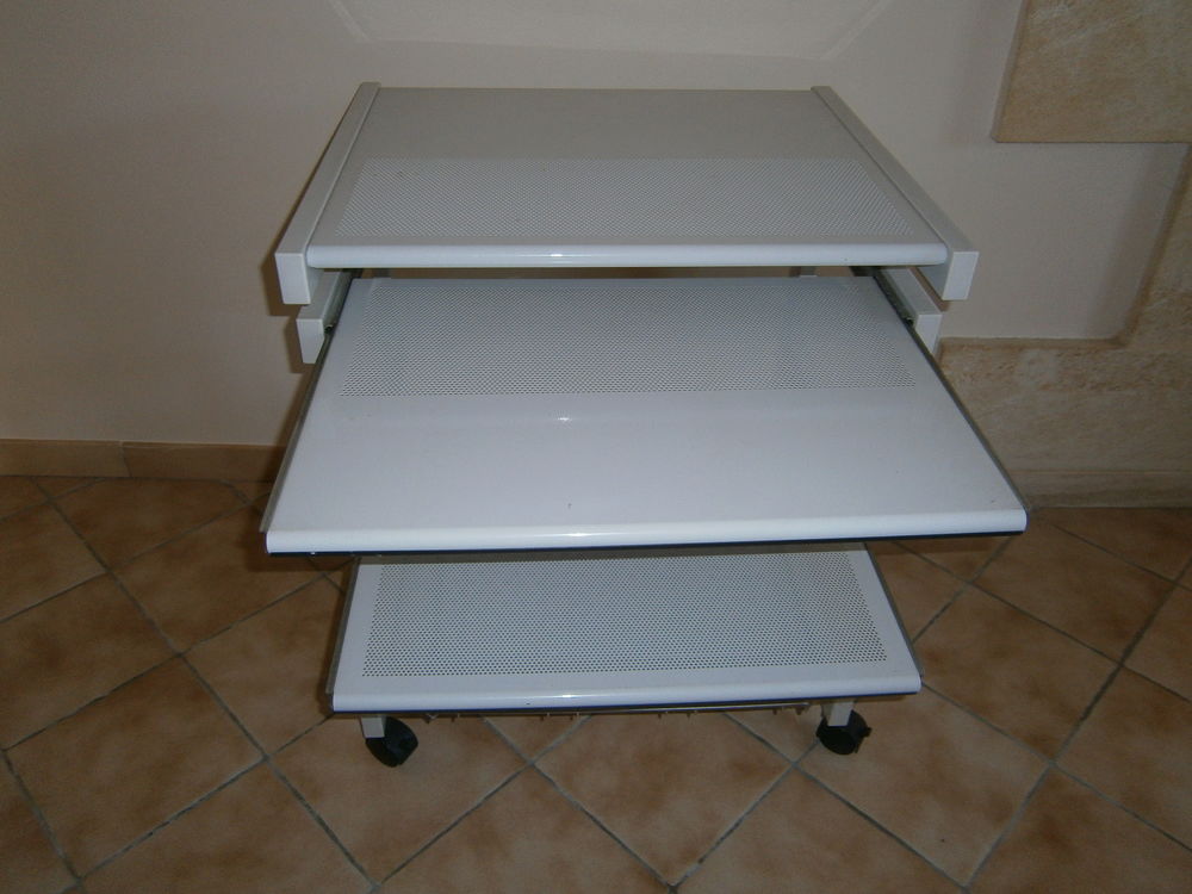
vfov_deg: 53.1
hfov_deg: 67.3
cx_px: 596
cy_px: 447
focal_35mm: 26
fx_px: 895
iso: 125
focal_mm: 4.7
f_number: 2.8
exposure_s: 1/30
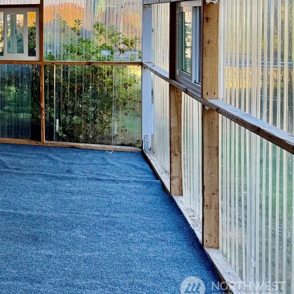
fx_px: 509
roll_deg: +0.2
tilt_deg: -0.1
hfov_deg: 27.8
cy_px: 32
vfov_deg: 30.8
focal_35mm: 53
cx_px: -68
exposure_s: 1/226
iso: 80
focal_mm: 6.76
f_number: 1.78
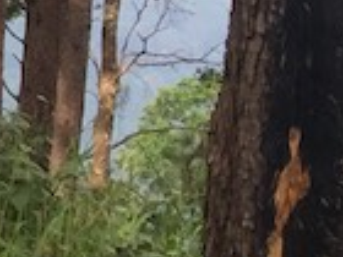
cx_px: -745
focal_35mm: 199
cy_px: -157
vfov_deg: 7.3
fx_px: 1972
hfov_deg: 8.2
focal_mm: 4.15
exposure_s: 1/347
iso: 32
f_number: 2.2
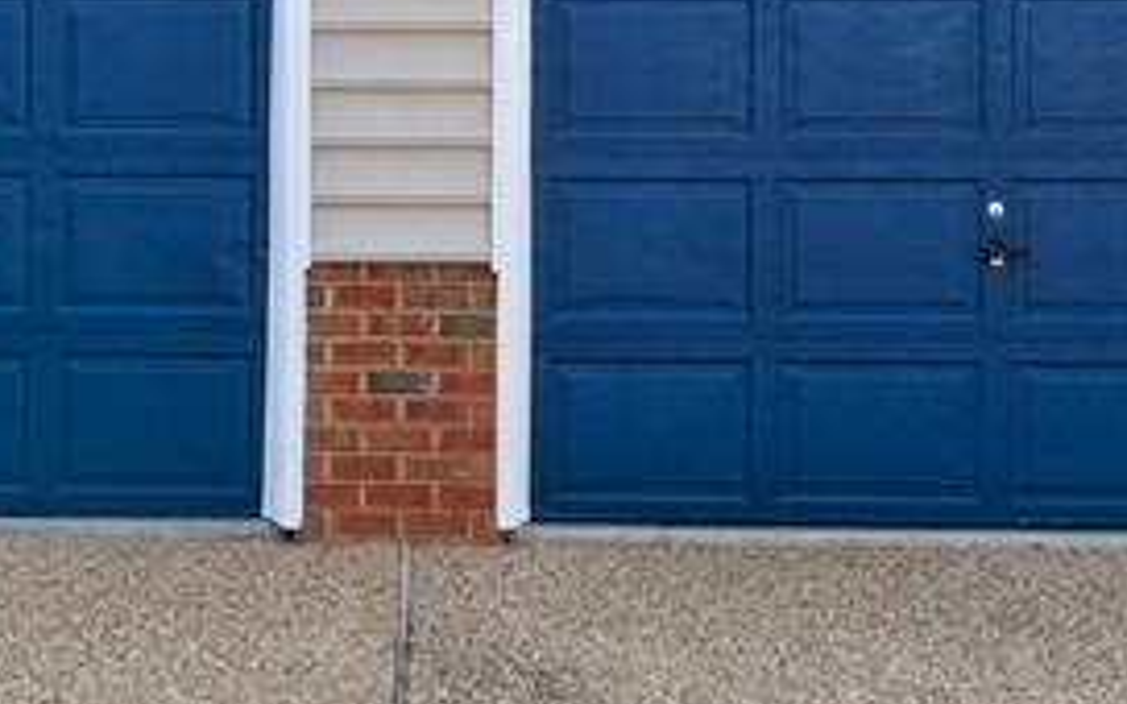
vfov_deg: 19.2
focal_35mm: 67
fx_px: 2071
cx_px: 340
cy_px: 213
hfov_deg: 30.1
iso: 1000
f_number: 7.1
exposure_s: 1/640
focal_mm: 16.6
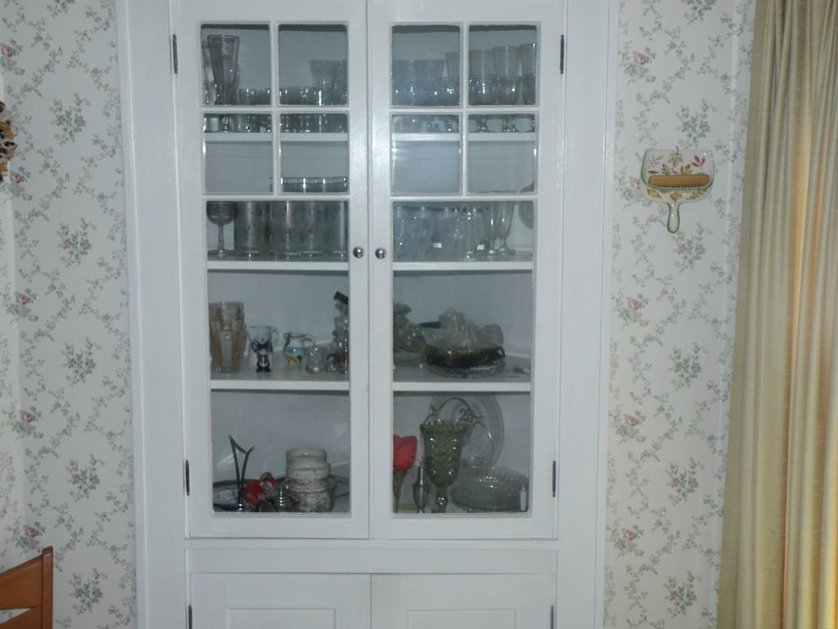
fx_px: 1017
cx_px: 419
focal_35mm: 42
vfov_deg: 34.3
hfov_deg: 44.8
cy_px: 314
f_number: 3.2
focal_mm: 7.4
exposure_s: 1/62.4
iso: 64
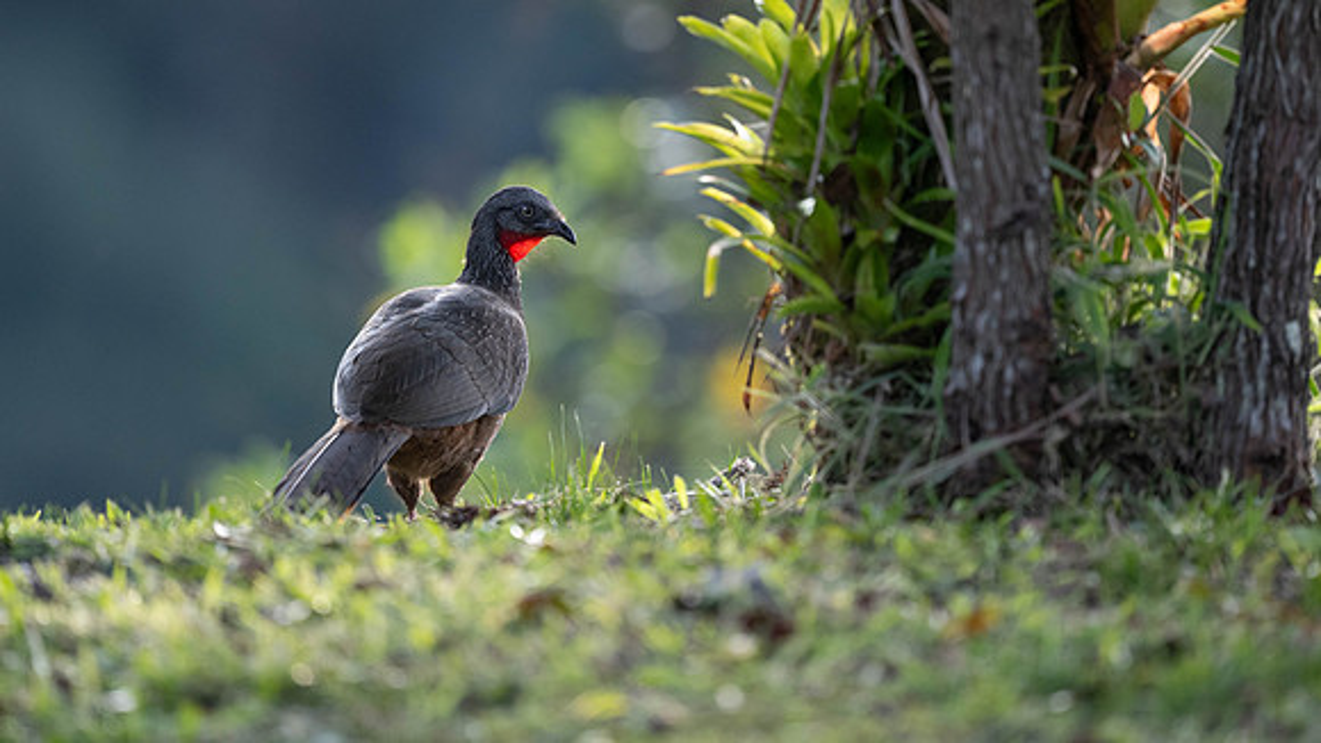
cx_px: 675
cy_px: 281
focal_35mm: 494
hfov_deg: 4.4
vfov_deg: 2.5
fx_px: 17301
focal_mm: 400
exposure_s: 1/200
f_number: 2.8
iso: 1400
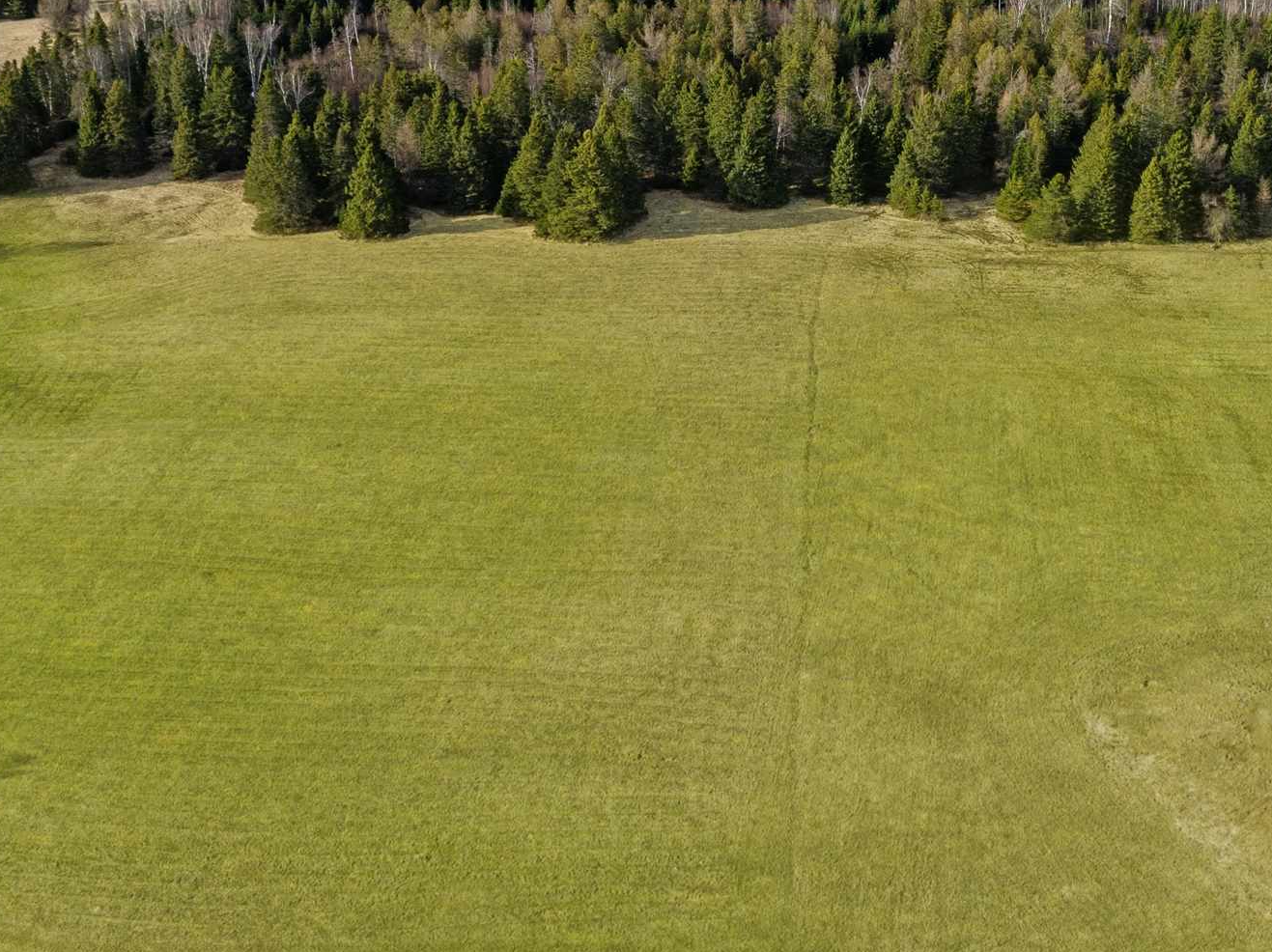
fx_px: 2056
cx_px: 792
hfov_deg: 34.2
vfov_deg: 25.5
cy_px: 165
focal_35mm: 56
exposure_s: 1/1600
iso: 160
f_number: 2.8
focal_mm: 12.29
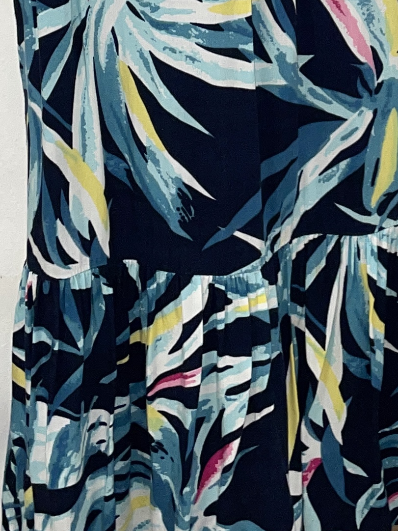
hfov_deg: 14.8
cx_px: 459
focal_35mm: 97
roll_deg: +2.3
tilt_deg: -11.5
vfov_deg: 19.1
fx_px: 1487
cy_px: -111
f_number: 1.6
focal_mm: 4.2
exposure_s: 1/100
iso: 50
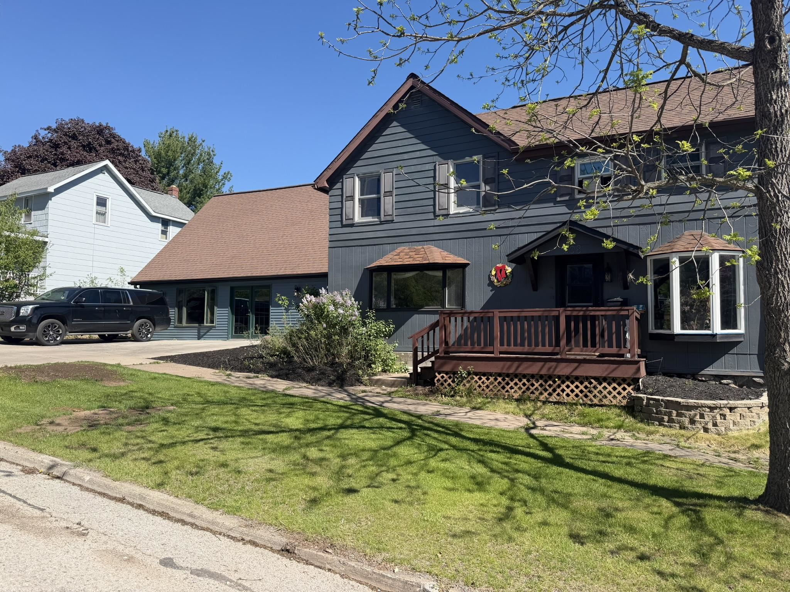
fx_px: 548
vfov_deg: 56.8
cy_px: 296
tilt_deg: +2.8
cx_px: 395
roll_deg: -0.3
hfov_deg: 71.6
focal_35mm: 24
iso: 80
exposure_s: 1/3145
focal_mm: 6.76
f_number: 1.78
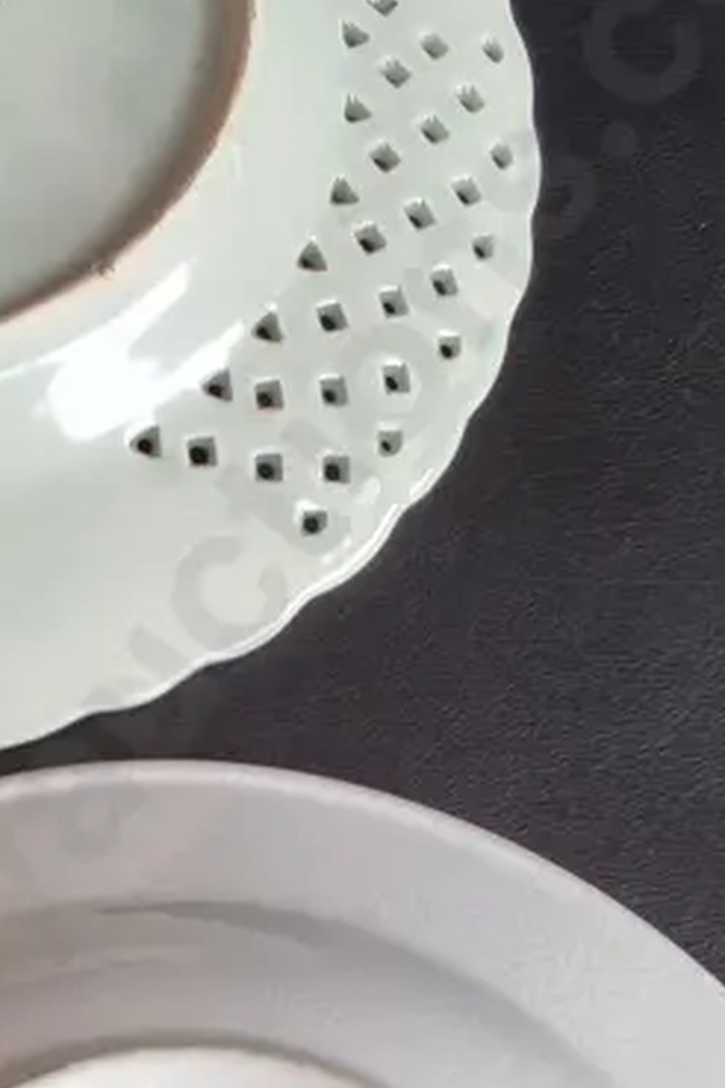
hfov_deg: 17.1
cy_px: 870
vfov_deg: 25.5
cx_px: 21
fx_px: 2356
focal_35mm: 78
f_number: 2
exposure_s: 1/119
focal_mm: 2.87
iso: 32
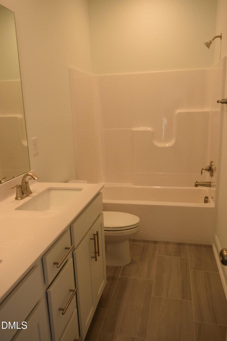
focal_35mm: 27
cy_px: 170
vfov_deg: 67.4
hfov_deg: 47.9
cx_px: 114
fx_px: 255
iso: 400
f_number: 5
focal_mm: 18
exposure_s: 1/100
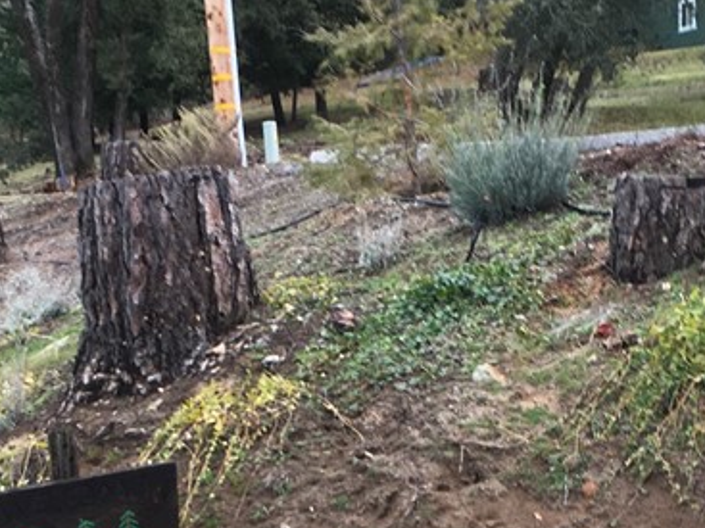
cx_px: 292
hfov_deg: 24.1
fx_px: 1649
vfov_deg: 17.5
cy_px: 611
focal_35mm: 81
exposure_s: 1/138
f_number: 2.2
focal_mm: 4.15
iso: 25
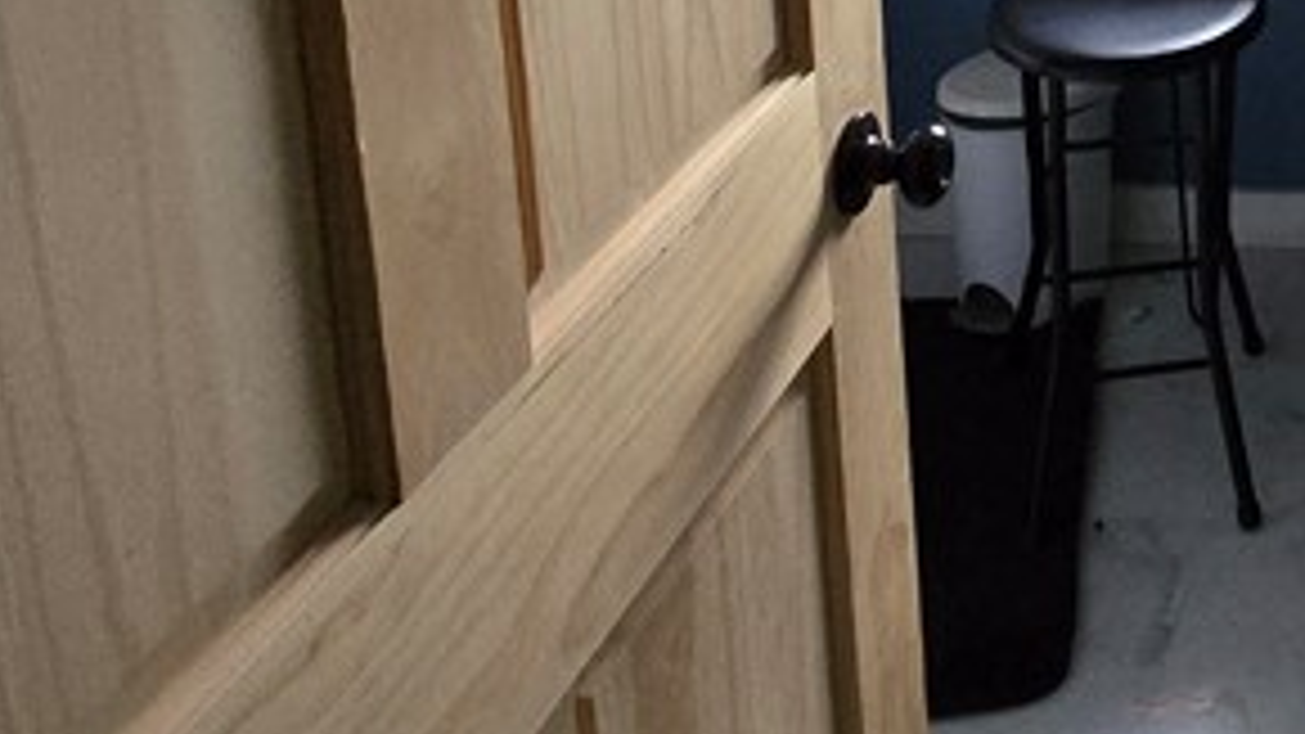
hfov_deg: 33.1
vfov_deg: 19.8
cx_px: 1598
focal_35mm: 50
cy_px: -455
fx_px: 1730
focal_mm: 2.2
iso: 1250
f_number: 2.2
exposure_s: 1/60
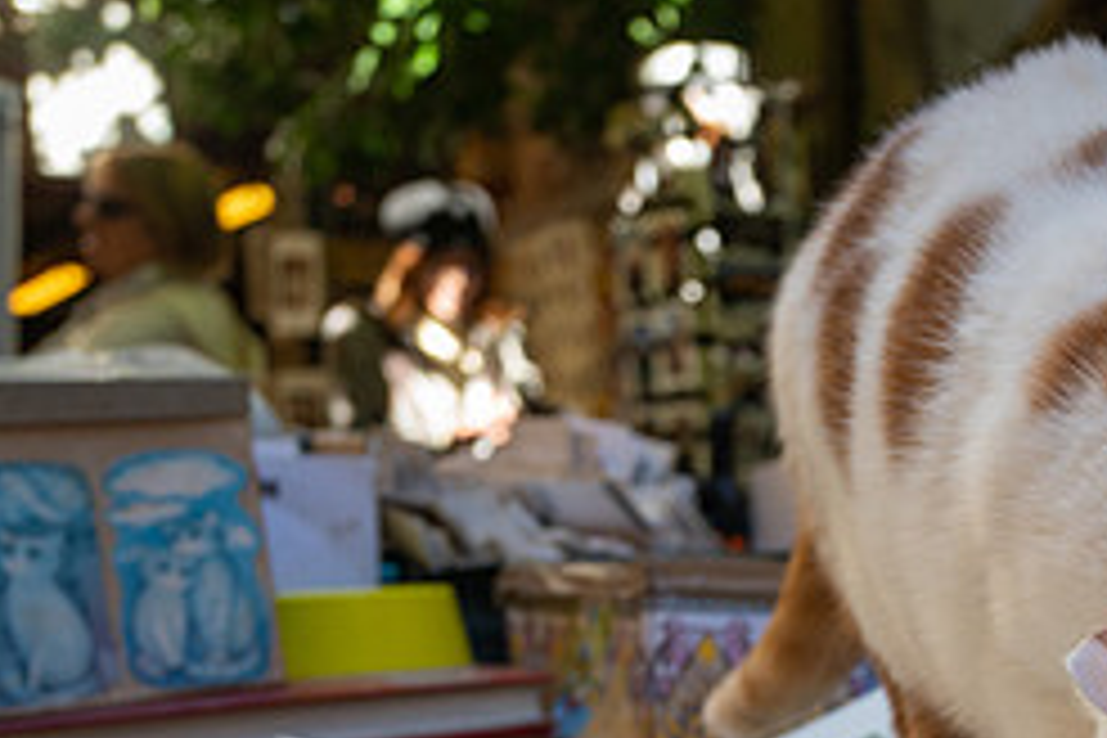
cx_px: 1148
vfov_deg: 19.7
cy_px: 819
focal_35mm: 66
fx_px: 2029
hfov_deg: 28.3
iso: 400
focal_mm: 28
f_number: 4.5
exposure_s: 1/250
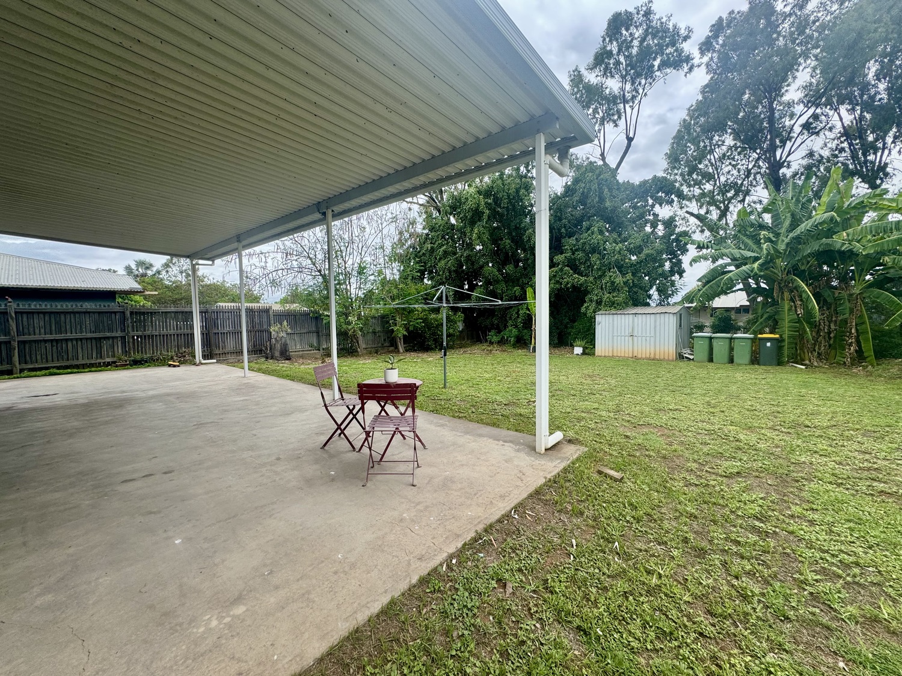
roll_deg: +1.3
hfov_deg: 102.1
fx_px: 365
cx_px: 451
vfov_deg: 85.7
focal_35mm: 14
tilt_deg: -3.8
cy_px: 338
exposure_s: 1/669
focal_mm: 2.22
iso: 50
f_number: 2.2
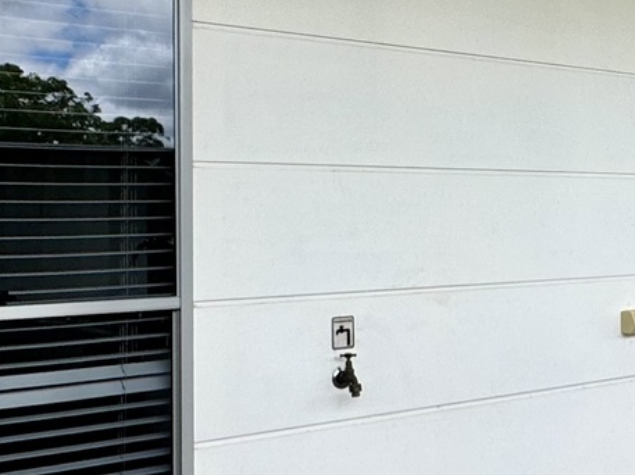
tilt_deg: +1.8
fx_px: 843
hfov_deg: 39.4
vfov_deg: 31.2
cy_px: 149
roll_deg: +0.7
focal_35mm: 46
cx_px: 521
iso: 40
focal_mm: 2.22
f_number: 2.2
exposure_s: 1/512
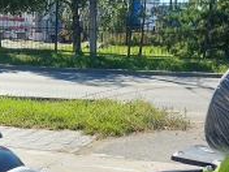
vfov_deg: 16.5
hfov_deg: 24.4
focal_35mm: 79
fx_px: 523
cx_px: 52
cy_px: 278
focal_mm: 5.23
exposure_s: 1/746
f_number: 1.8
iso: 40
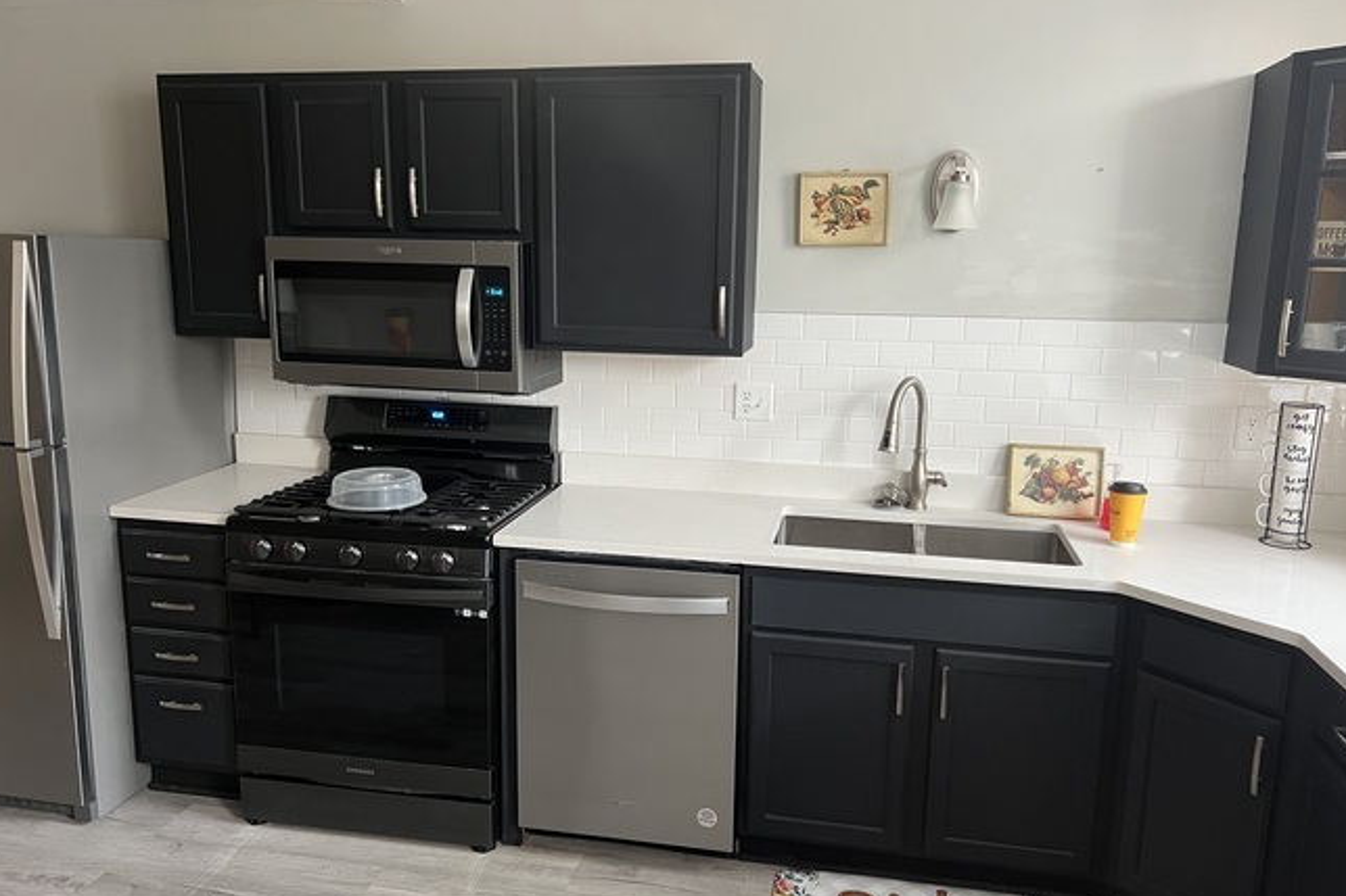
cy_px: 462
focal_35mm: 28
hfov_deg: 65.5
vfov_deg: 46.4
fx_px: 1047
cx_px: 664
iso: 250
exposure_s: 1/60
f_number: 1.5
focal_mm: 5.7
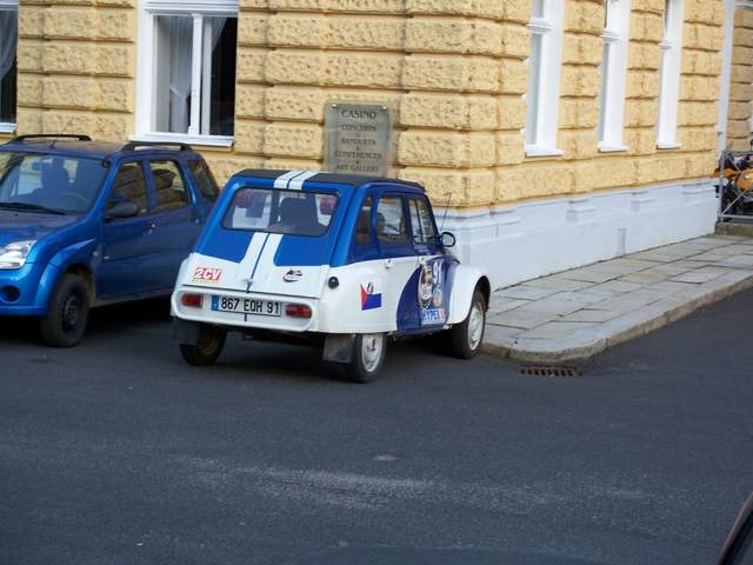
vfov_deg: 18.0
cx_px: 376
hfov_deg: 23.8
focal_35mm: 82
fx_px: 1784
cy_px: 282
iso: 200
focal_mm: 17.3
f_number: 3.6
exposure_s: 1/80
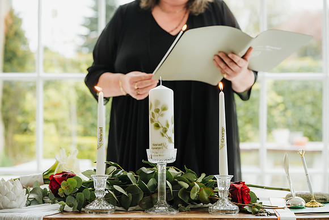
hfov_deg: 23.5
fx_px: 792
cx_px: 164
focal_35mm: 87
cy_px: 110
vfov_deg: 15.8
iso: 640
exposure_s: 1/200
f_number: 4.5
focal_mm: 85
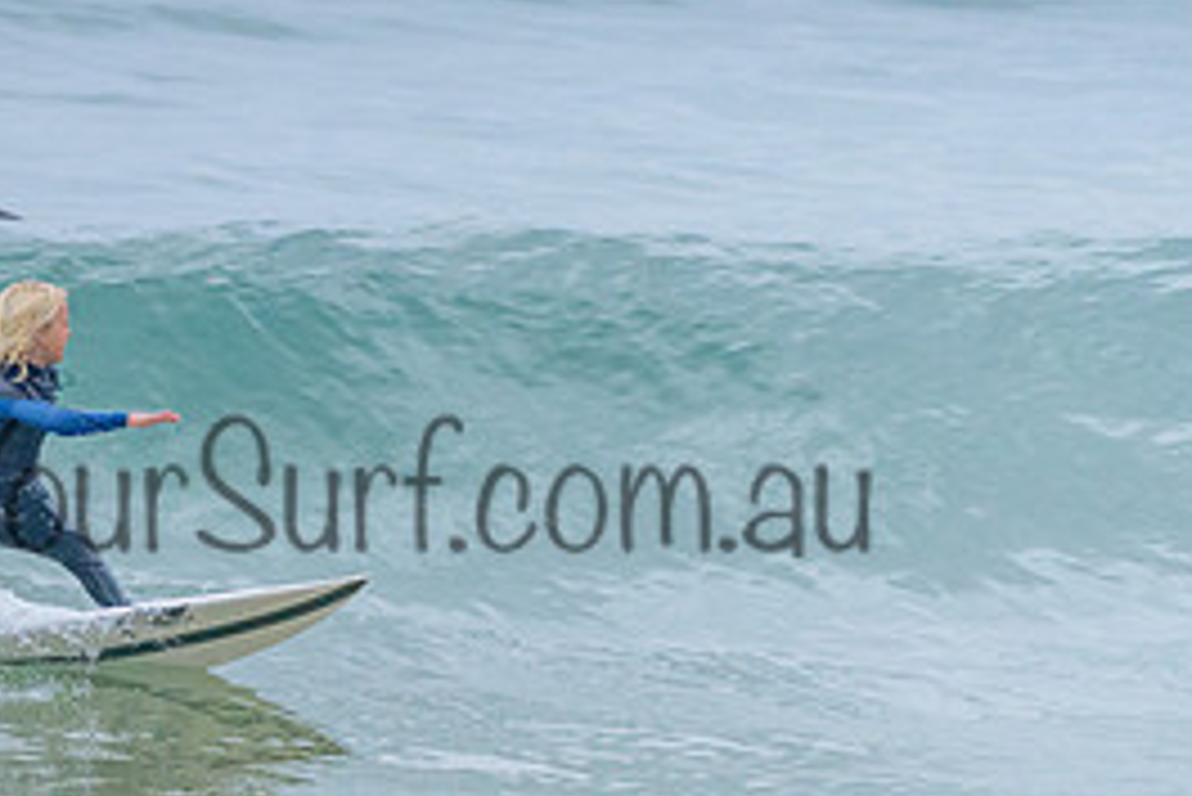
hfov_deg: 1.5
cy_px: 332
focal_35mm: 1341
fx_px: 44424
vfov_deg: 1.0
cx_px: 114
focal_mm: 500
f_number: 5.6
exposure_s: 1/2000
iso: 2000
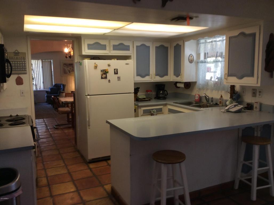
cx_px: 137
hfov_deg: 56.9
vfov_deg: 44.1
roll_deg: +2.3
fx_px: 253
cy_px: 102
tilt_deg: -10.7
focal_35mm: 32
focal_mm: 3.3
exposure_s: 1/24
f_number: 2.4
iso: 32
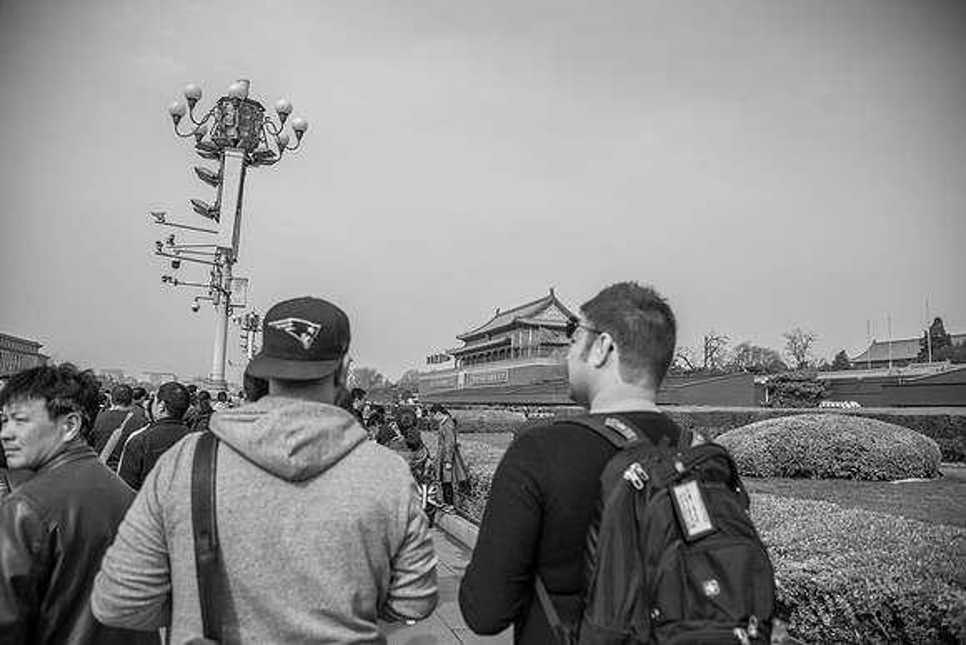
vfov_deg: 53.2
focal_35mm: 24
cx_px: 483
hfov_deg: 73.7
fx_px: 644
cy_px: 322
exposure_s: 1/320
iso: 100
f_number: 4
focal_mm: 24
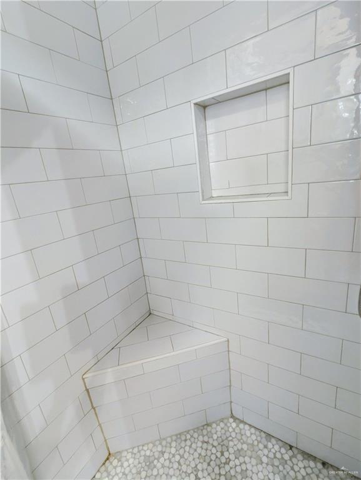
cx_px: 180
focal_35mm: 12
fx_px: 166
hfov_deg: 94.6
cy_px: 240
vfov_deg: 110.5
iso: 481
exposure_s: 1/60
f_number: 1.7
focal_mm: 2.02
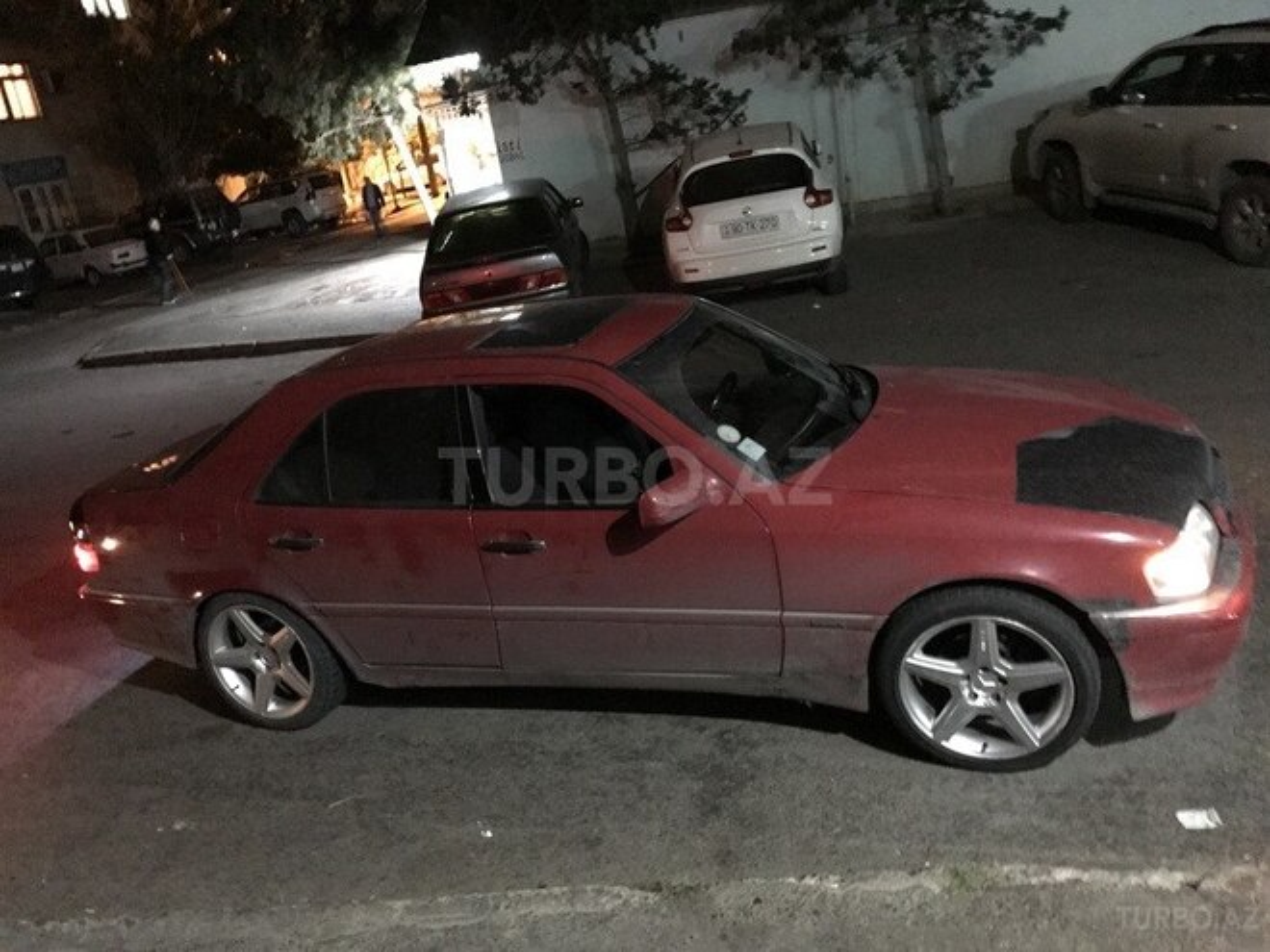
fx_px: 1027
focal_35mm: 28
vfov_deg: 49.7
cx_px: 635
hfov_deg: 63.4
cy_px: 476
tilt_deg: -19.2
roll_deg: +9.3
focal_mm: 3.99
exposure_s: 1/4
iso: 640
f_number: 1.8
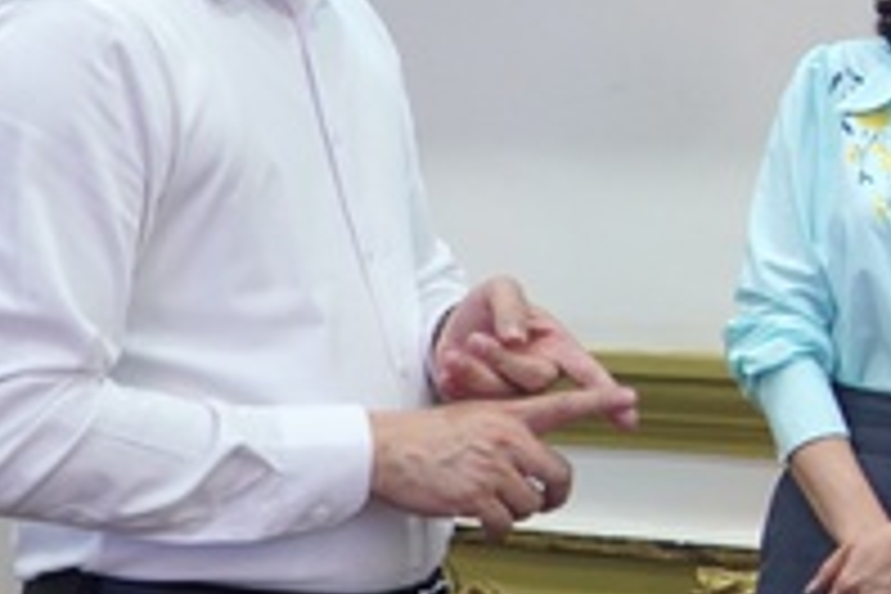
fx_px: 2762
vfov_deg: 12.2
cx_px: 1152
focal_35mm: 112
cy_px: 115
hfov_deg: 17.2
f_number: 4
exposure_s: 1/40
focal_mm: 23
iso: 400
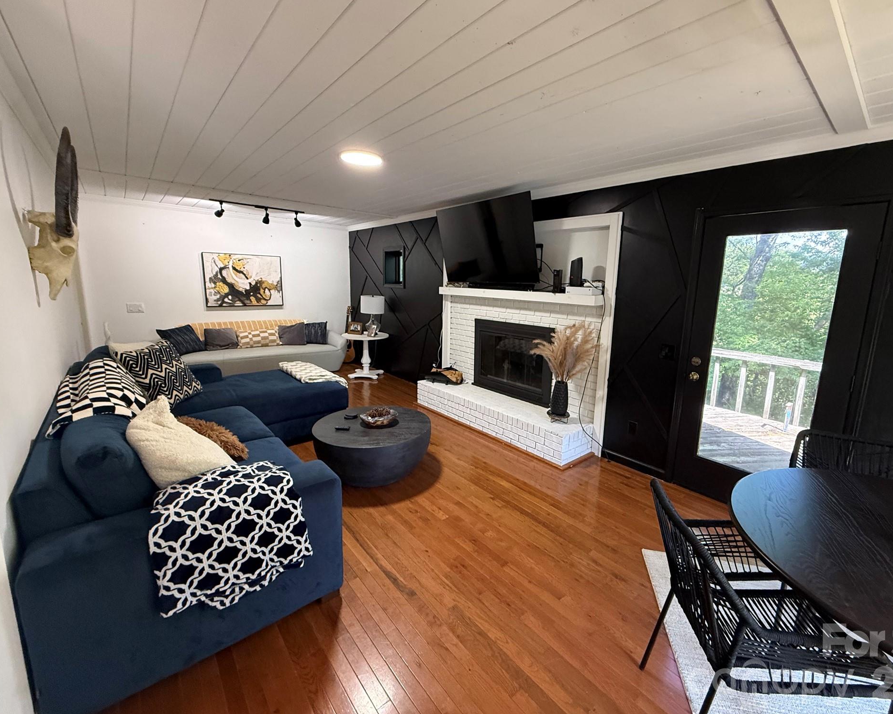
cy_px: 350
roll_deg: -2.3
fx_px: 396
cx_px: 485
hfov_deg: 96.6
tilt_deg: -9.4
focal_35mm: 15
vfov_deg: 84.0
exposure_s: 1/60
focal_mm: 2.22
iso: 400
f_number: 2.2
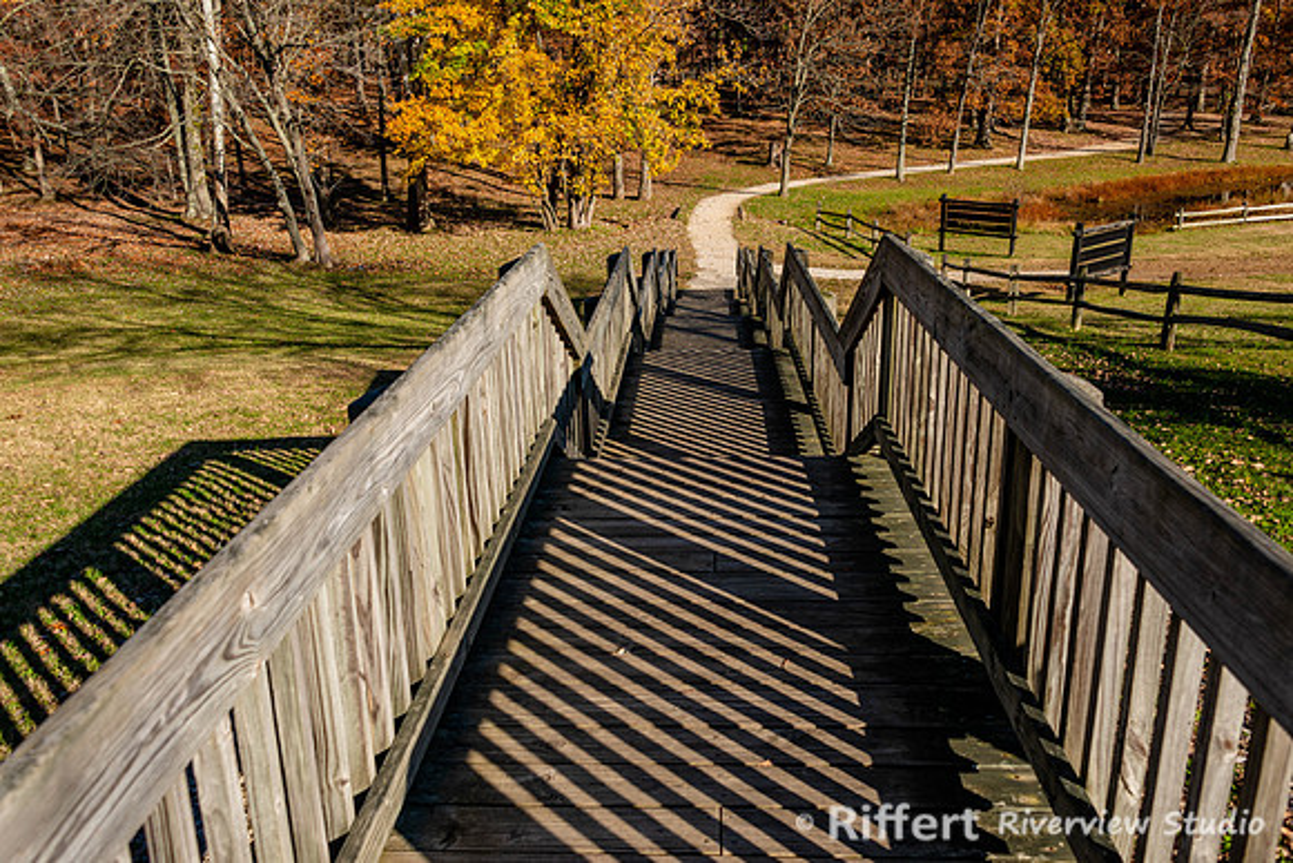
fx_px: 1049
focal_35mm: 29
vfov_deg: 44.7
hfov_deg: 63.3
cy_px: 432
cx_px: 646
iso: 100
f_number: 6.3
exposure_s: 1/125
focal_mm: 28
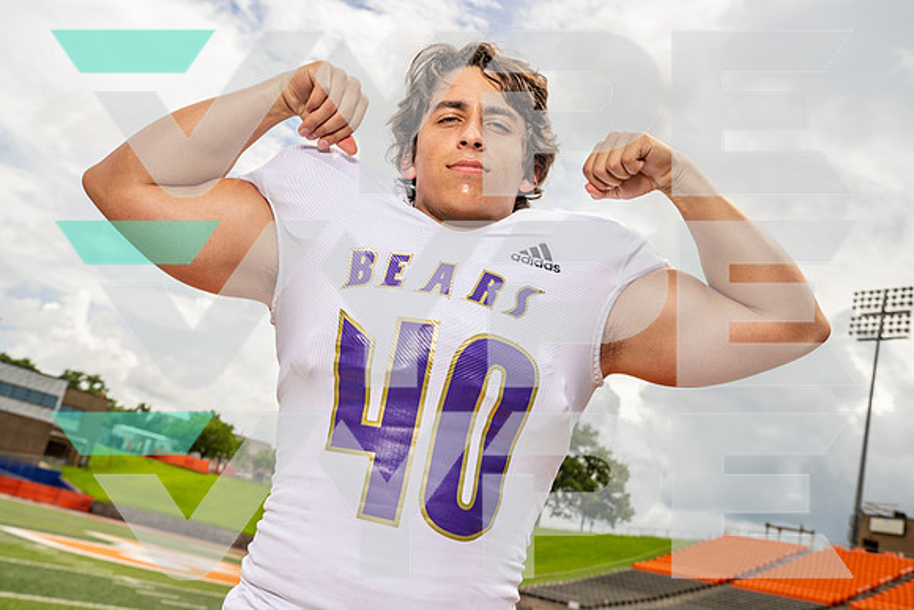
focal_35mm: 40
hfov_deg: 48.4
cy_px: 305
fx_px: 1016
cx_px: 457
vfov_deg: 33.4
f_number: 8
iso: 100
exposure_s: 1/160
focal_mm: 40
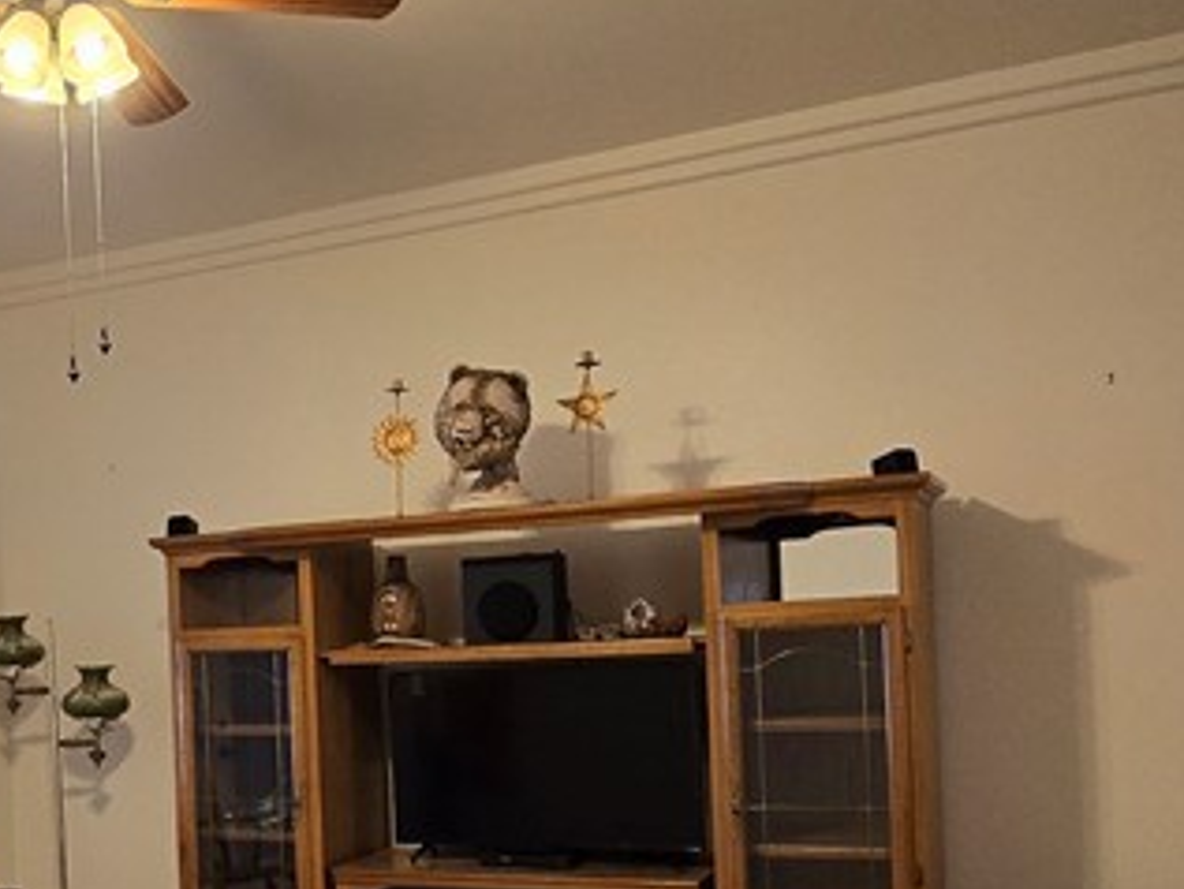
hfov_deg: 40.5
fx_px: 1437
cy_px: 669
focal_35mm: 42
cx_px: 67
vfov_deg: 33.7
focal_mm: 2.2
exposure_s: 1/60
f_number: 2.2
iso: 320
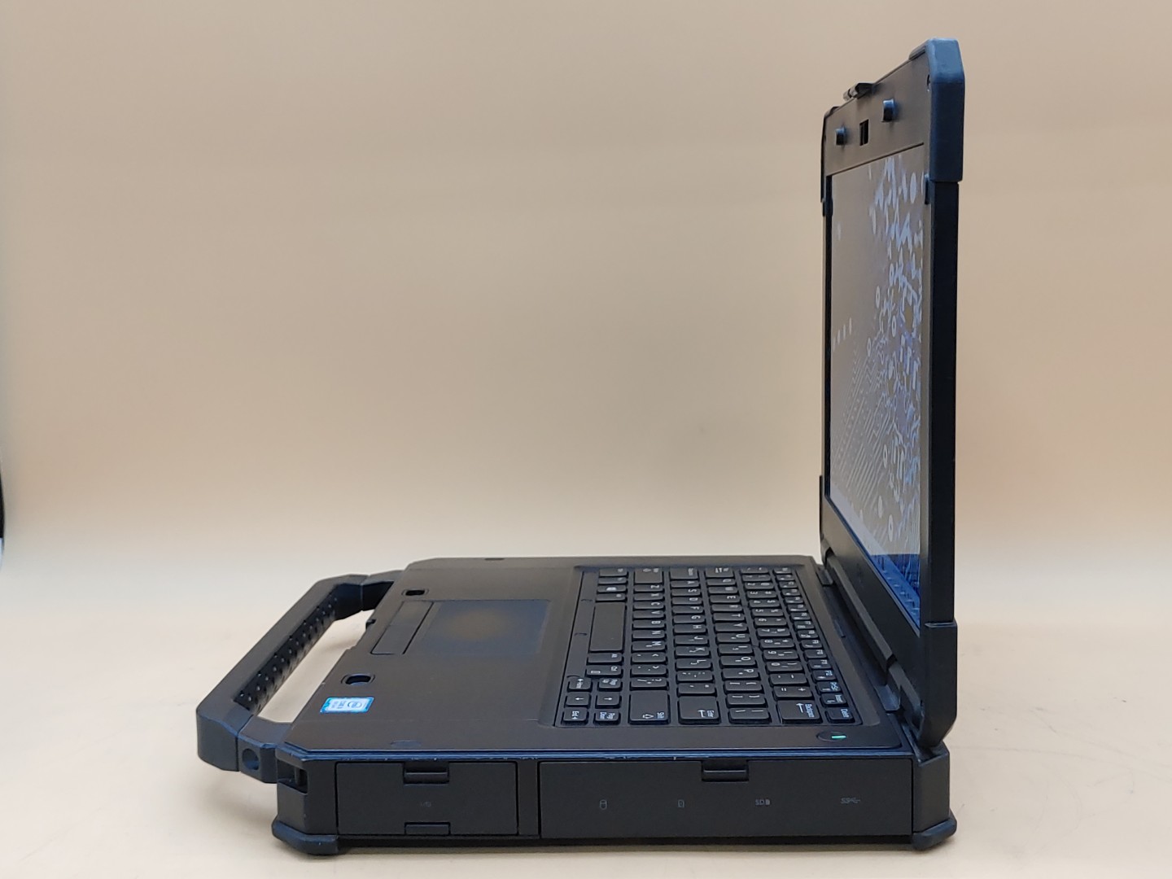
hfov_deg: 42.9
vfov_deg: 32.9
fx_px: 1490
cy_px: 440
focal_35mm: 44
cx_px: 586
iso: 50
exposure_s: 1/120
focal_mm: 4.36
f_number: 1.8
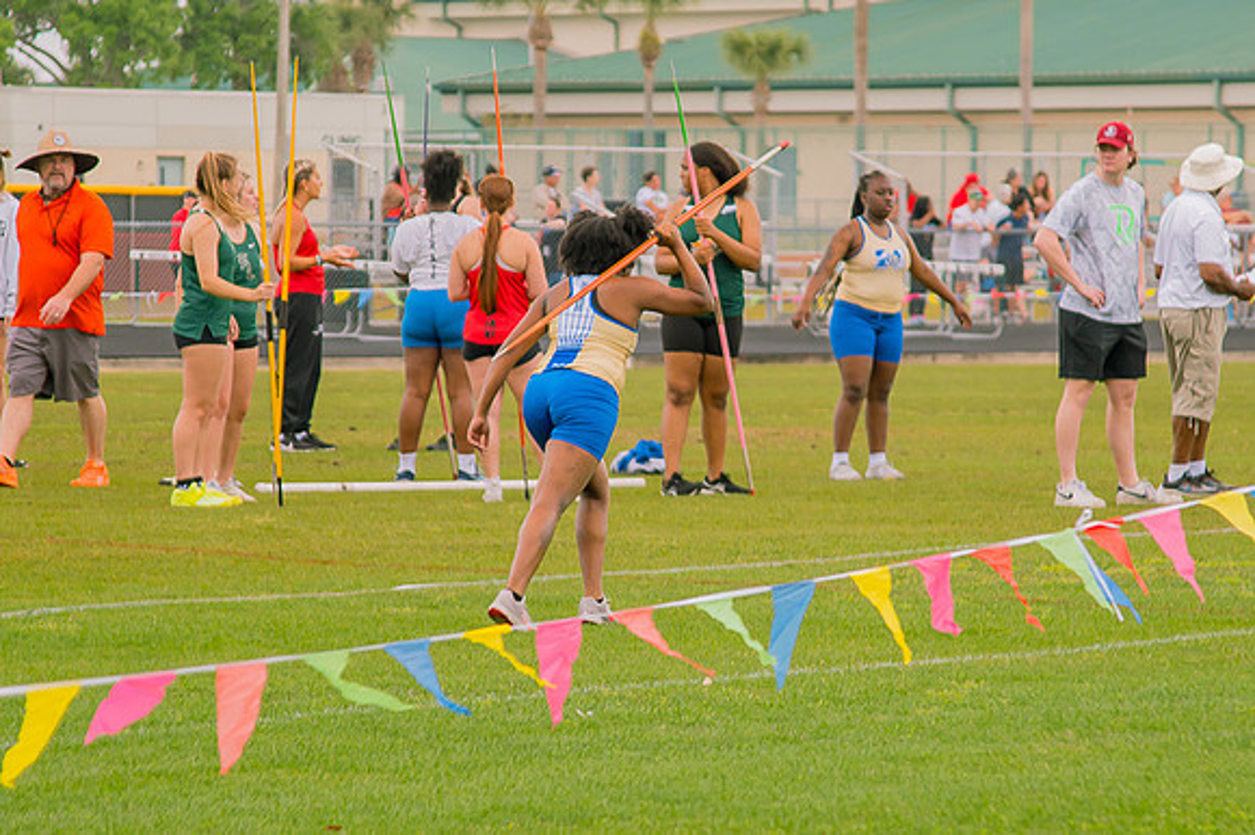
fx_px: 8874
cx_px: 711
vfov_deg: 5.4
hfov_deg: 8.1
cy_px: 441
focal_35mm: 255
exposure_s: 1/200
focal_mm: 120
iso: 200
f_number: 4
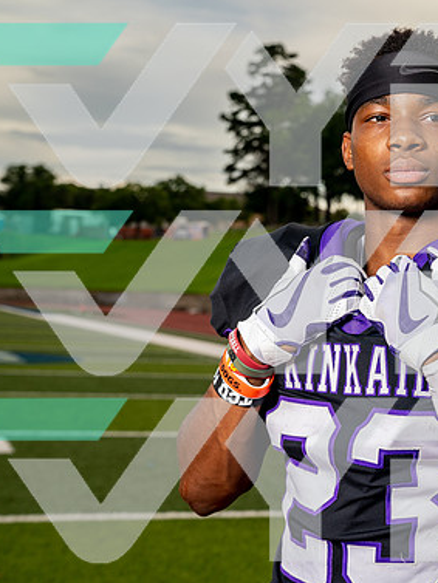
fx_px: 1197
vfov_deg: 27.4
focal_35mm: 71
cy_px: 293
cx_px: 365
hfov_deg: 20.4
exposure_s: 1/200
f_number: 5.6
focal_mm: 48
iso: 100
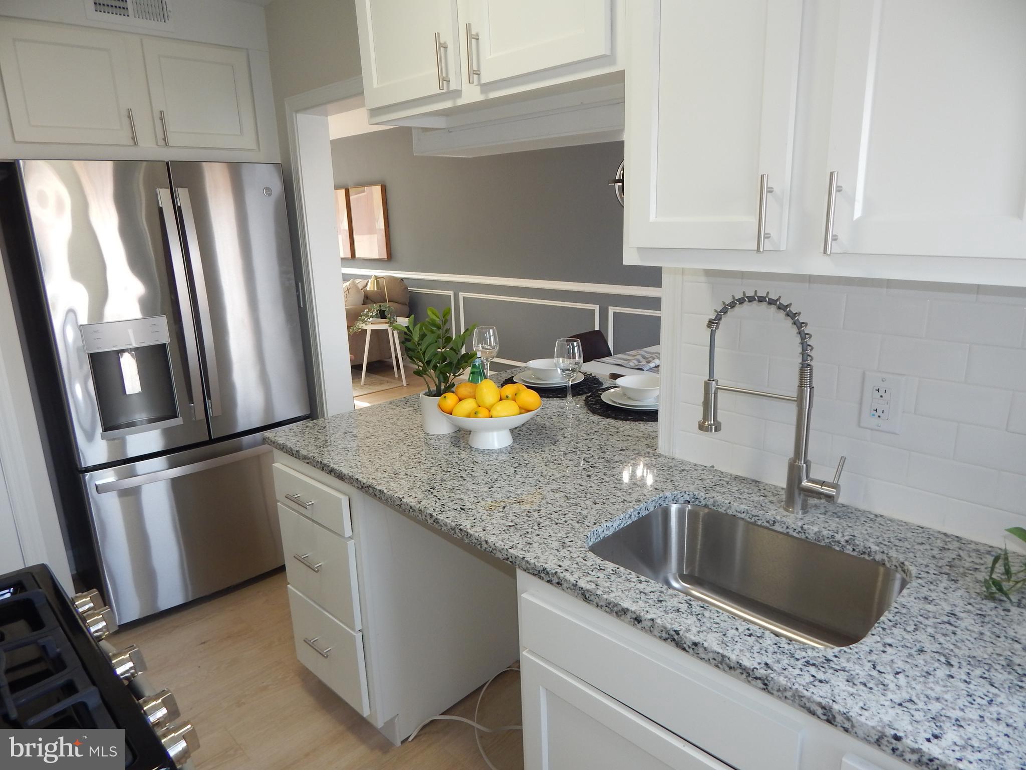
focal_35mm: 22
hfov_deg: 76.4
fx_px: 652
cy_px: 385
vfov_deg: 61.1
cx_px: 513
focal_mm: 4
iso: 125
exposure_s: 1/50
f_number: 3
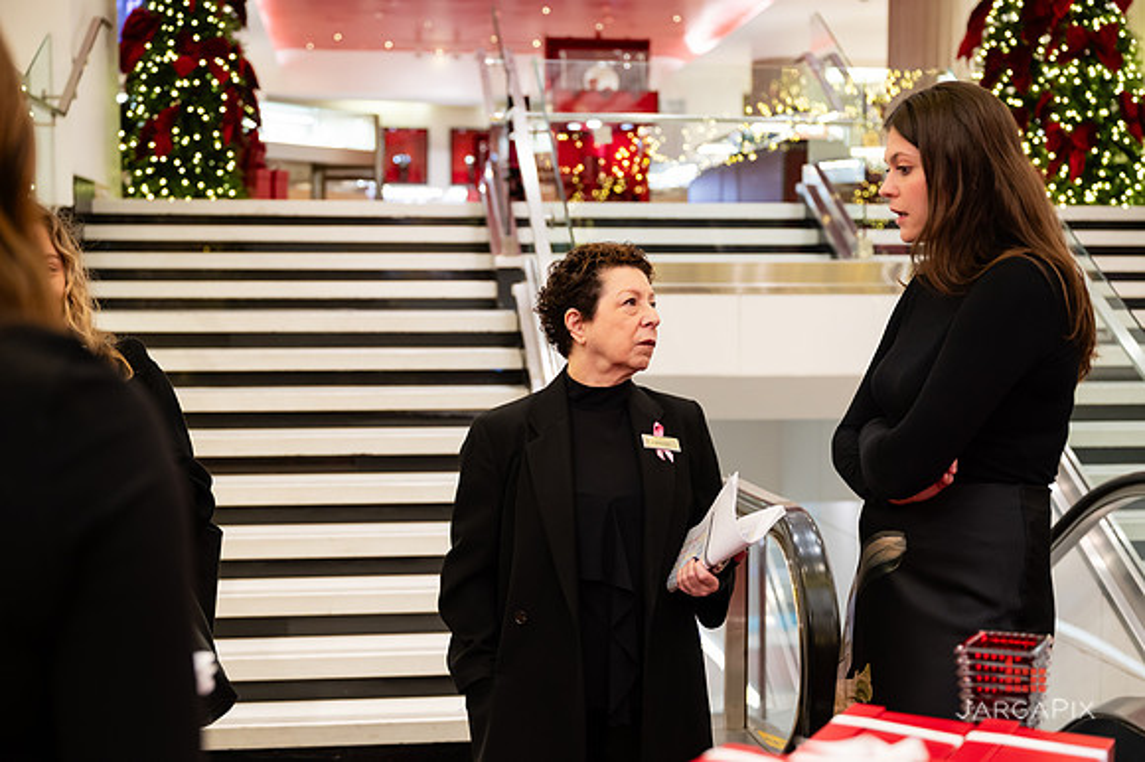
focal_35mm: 51
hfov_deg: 38.6
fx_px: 1635
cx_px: 572
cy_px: 381
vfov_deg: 26.2
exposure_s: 1/160
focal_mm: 51
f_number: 3.2
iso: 1250
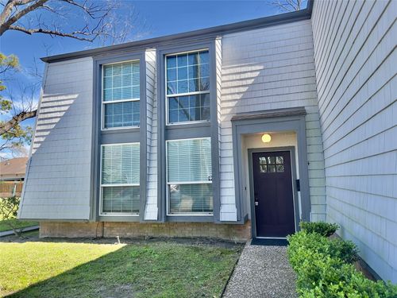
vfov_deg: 56.8
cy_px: 149
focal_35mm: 24
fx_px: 275
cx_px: 198
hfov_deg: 71.6
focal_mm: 6.86
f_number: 1.78
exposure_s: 1/989
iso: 80
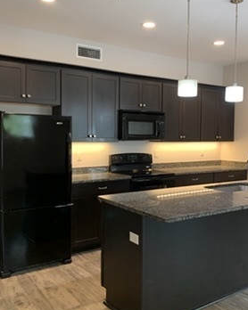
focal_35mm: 35
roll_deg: -0.6
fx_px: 321
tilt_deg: -3.2
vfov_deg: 51.6
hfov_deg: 42.0
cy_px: 151
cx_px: 146
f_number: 1.8
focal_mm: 4.25
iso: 200
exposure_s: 1/60
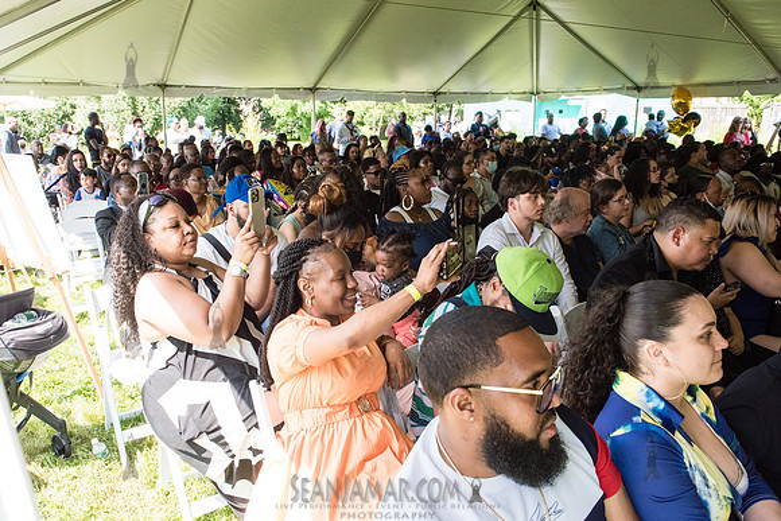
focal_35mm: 30
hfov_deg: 61.0
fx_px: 661
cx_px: 350
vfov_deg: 43.0
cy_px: 280
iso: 2500
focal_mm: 27
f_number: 8
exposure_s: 1/800
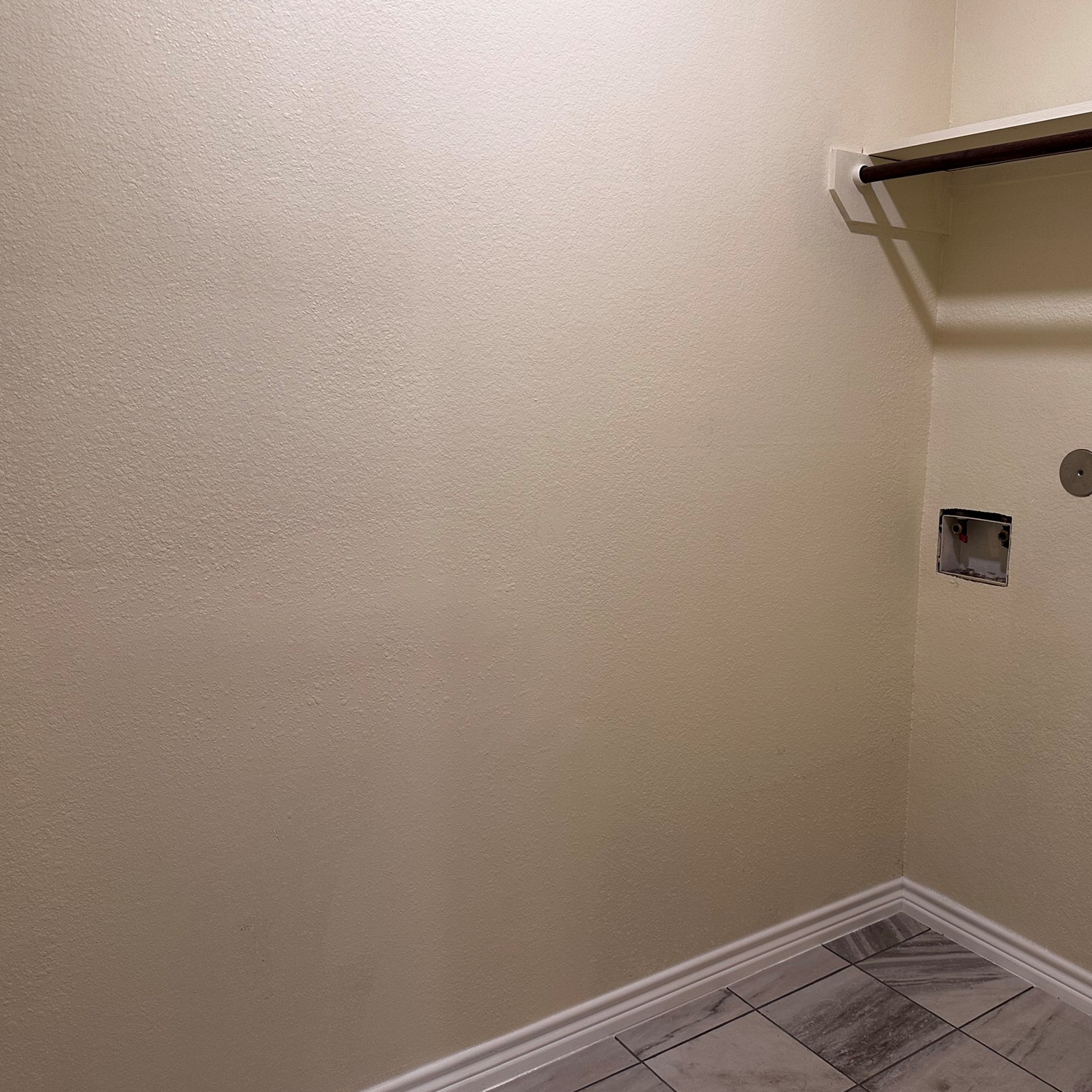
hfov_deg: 54.8
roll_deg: -1.8
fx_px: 1035
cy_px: 554
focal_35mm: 29
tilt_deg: -8.0
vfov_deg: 55.6
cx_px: 701
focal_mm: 6.86
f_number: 1.78
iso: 125
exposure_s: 1/60
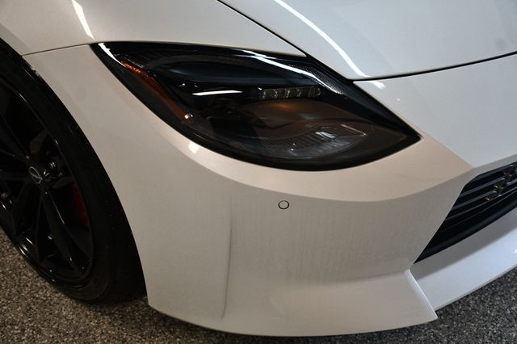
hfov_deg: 43.6
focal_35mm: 45
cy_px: 172
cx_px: 258
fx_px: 646
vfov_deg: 29.8
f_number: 4
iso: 800
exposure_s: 1/125
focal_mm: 30
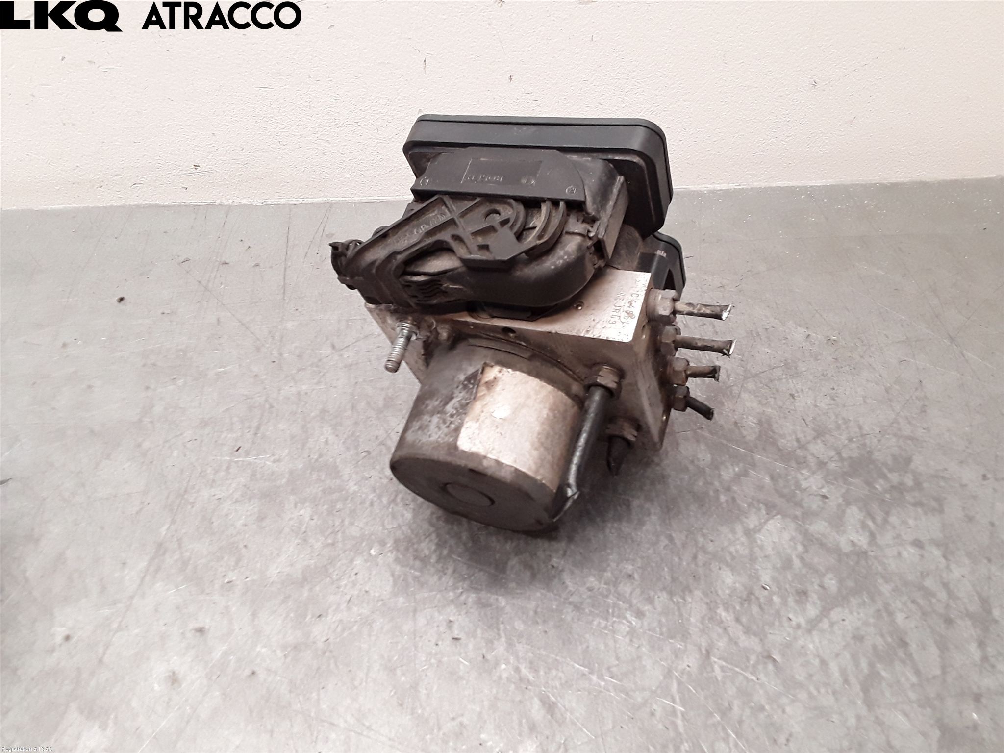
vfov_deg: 49.7
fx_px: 812
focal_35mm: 28
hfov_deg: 63.4
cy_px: 376
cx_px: 502
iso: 100
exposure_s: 1/100
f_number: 1.9
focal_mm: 2.91
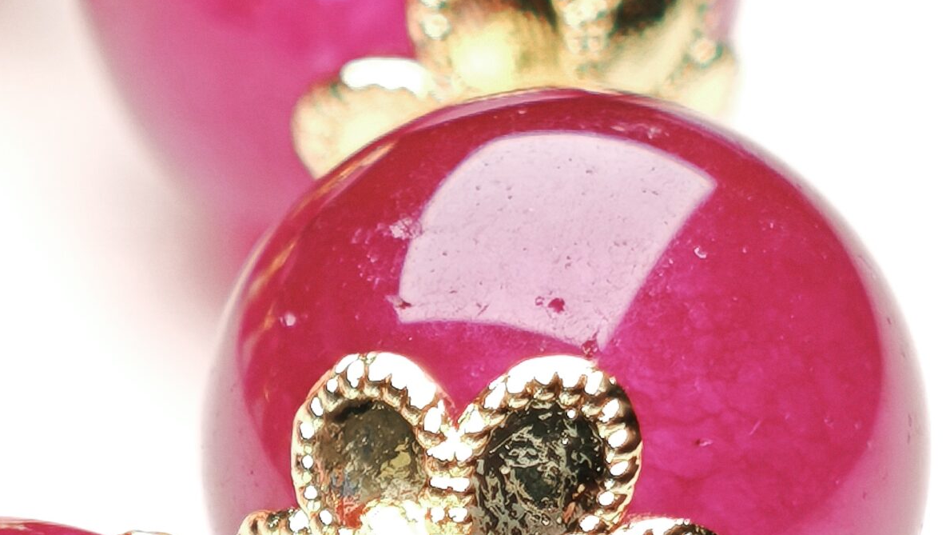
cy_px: 379
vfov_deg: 3.1
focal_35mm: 394
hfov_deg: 5.5
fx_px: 9926
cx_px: 428
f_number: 1.8
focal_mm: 11.5
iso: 50
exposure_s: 1/273
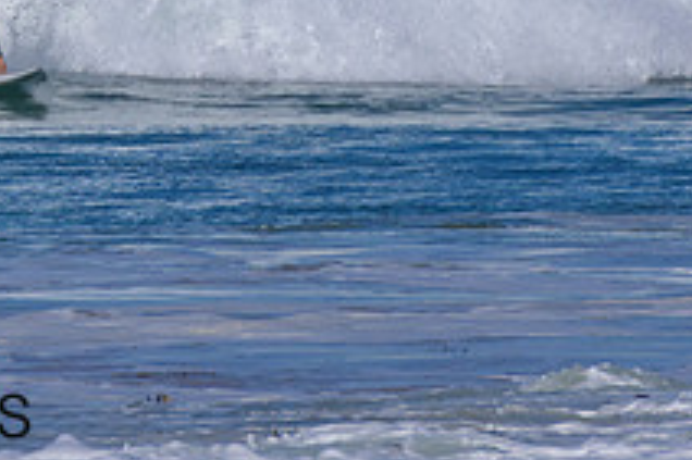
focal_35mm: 2468
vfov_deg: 0.6
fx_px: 47402
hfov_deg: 0.8
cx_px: -222
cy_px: -132
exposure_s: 1/3200
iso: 720
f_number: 11
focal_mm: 900
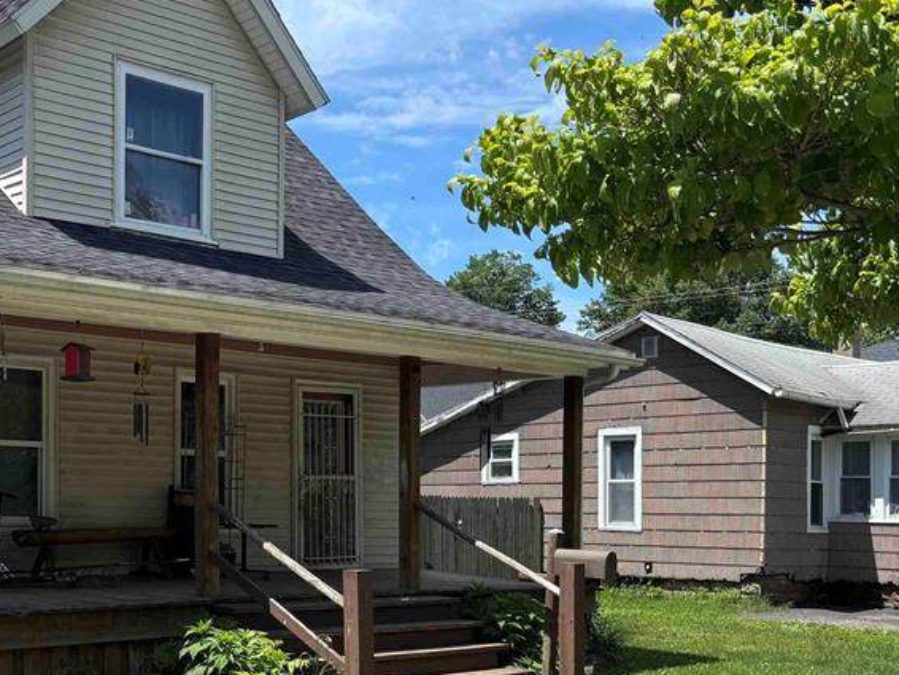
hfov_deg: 38.5
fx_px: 1221
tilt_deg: +1.4
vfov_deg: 30.5
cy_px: 478
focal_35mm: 47
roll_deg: -0.6
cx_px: 148
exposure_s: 1/2710
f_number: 1.6
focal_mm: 5.96
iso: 50
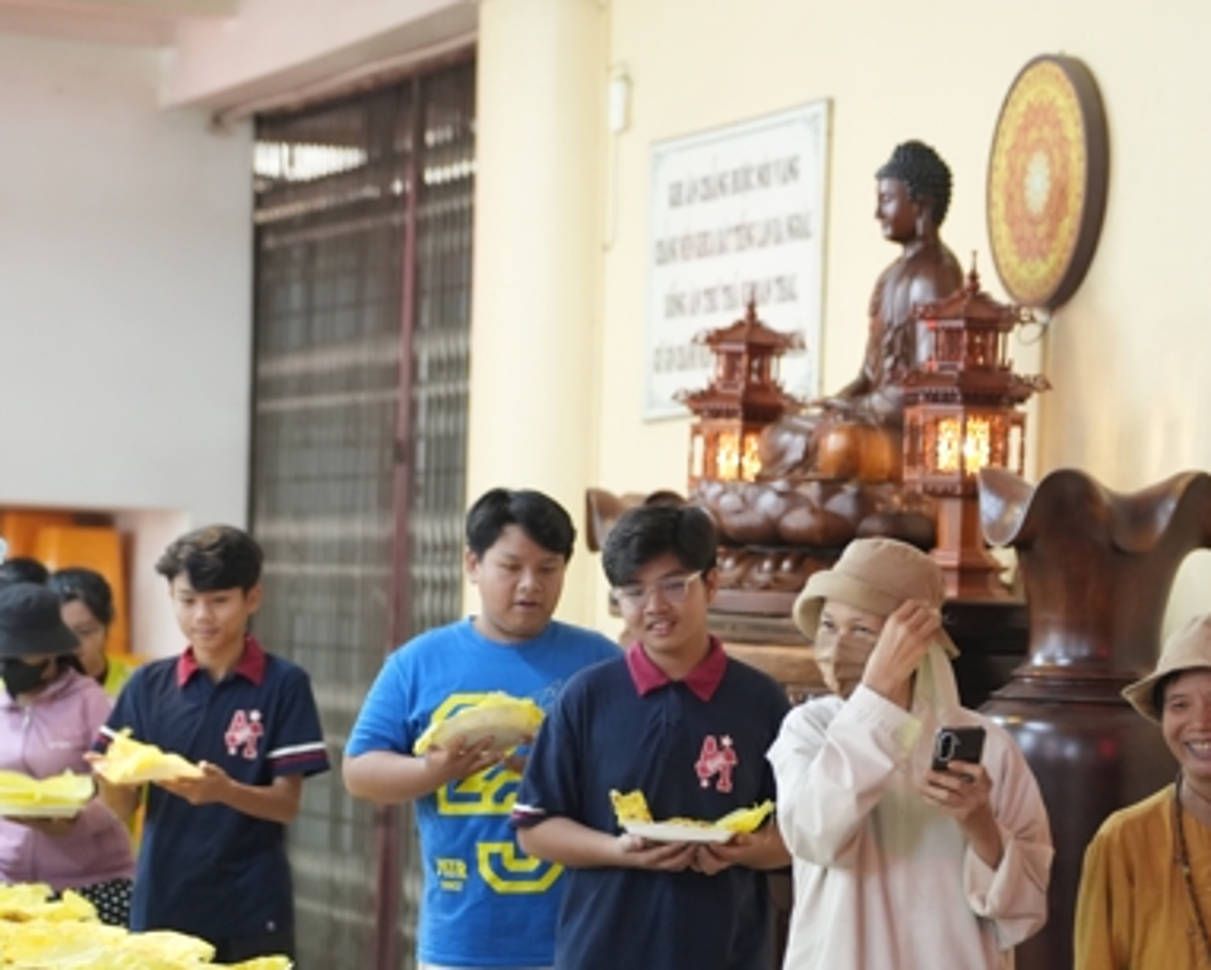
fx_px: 5092
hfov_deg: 13.6
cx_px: 659
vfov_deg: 10.9
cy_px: 655
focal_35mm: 142
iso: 4000
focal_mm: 89
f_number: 2.8
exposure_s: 1/100
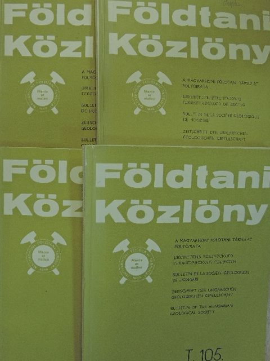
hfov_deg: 40.7
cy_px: 180
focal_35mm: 35
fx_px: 364
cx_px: 135
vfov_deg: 52.6
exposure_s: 1/100
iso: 360
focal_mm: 6.2
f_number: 3.3
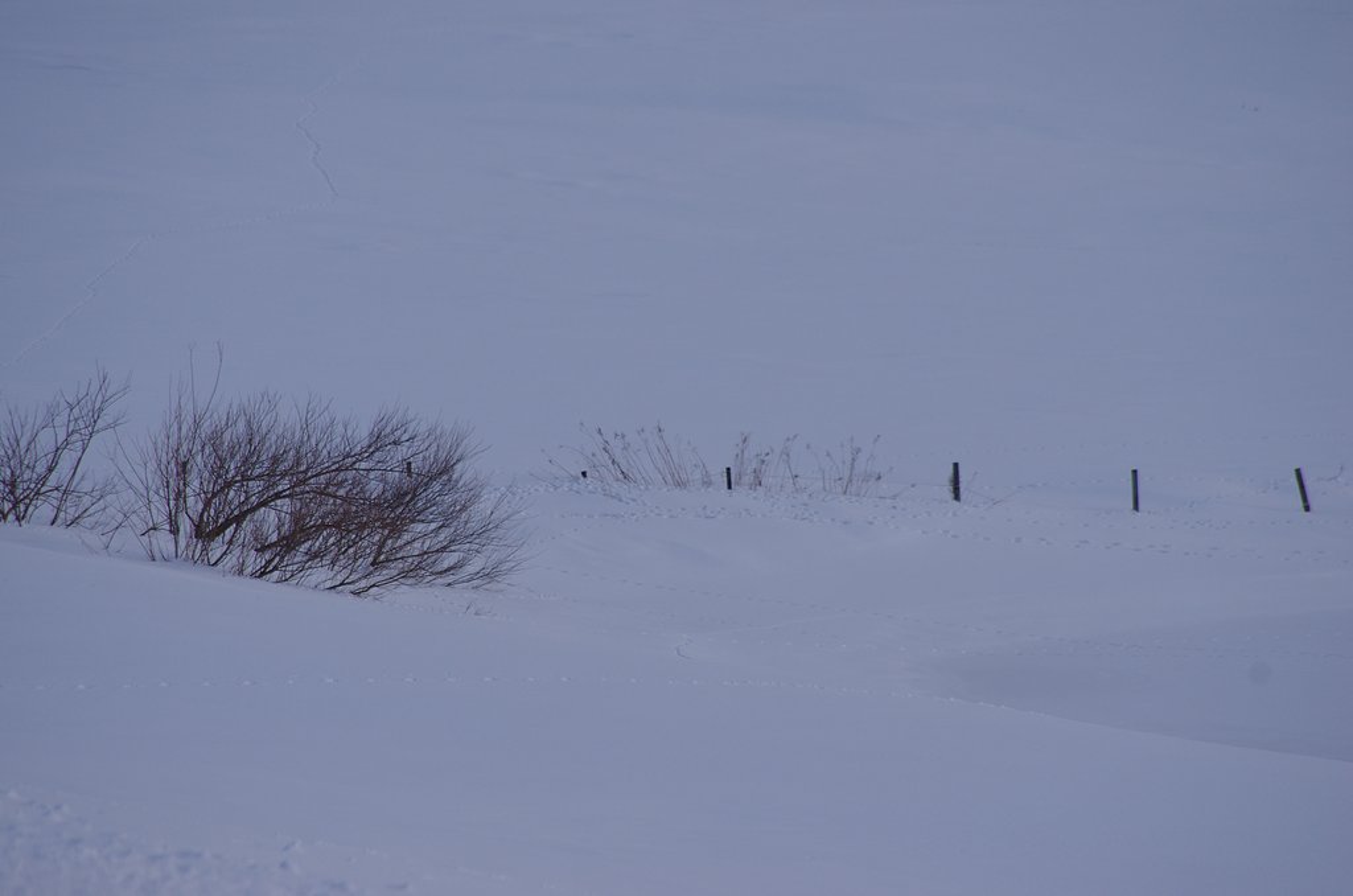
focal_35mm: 450
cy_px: 448
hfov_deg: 4.6
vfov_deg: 3.0
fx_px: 16876
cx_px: 676
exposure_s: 1/400
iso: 200
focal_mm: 300
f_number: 7.1
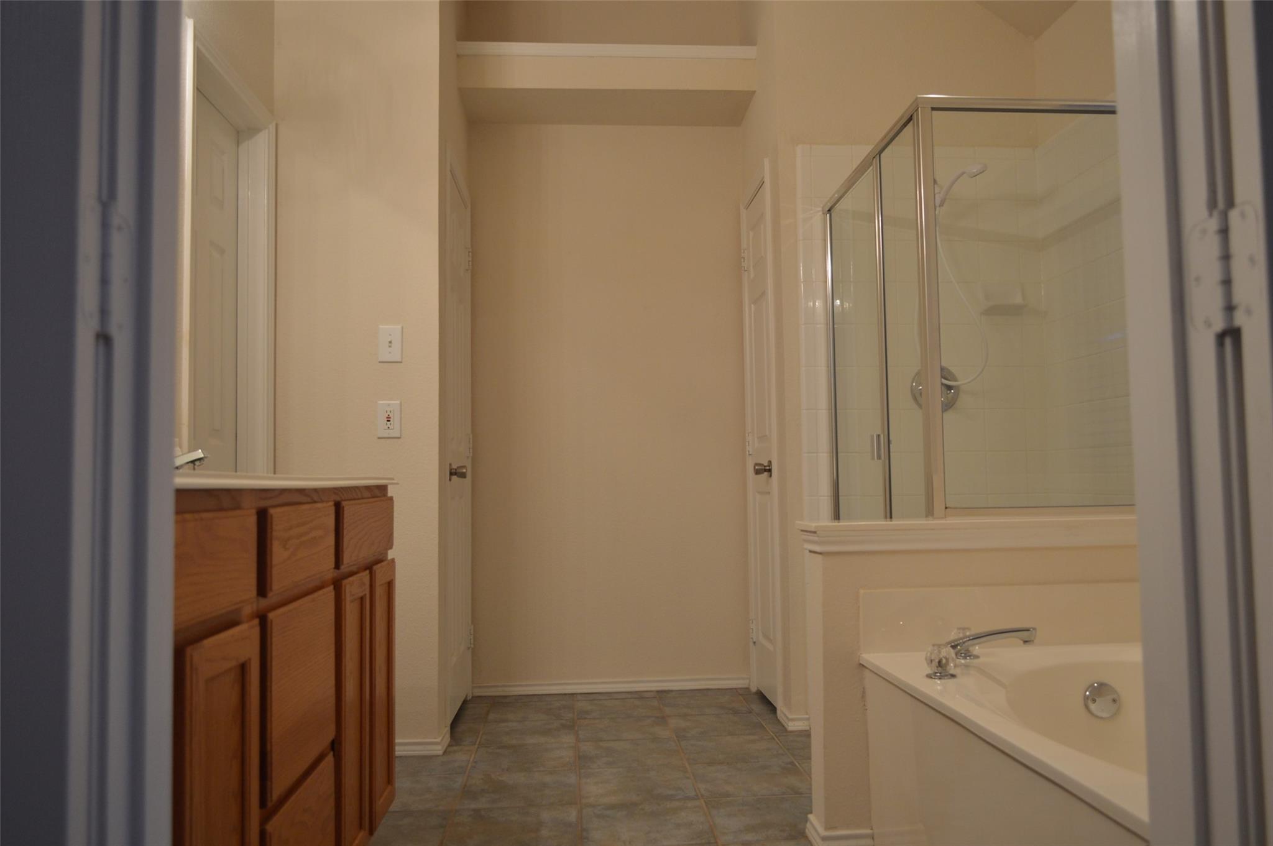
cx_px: 636
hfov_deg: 67.4
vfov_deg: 47.8
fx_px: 954
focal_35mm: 27
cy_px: 423
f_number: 3.5
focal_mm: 18
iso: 400
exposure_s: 1/80
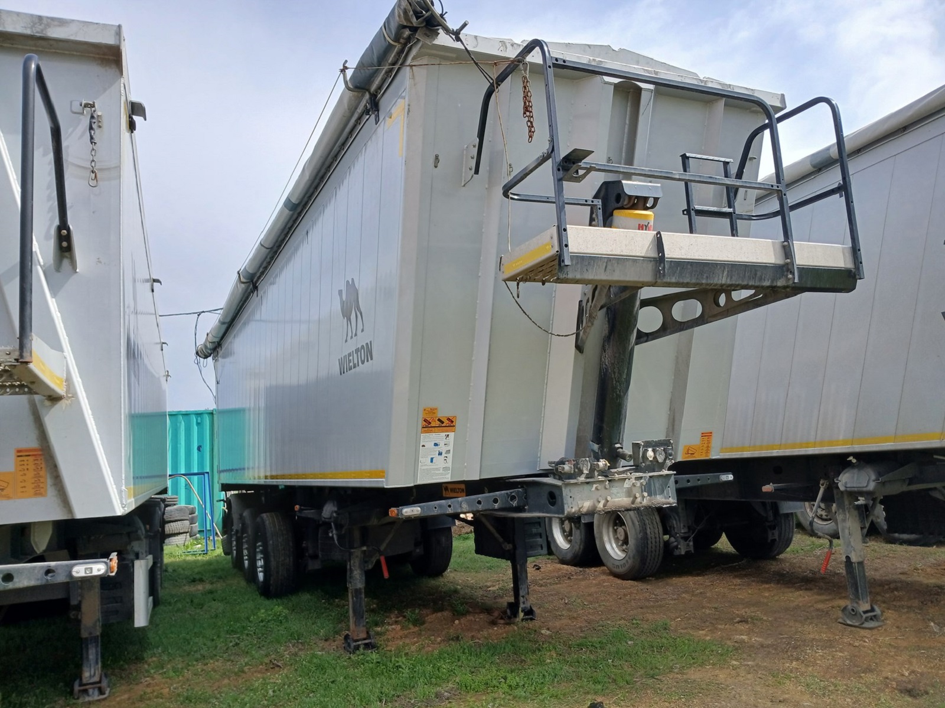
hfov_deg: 67.3
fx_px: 710
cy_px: 354
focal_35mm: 26
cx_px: 472
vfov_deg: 53.0
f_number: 1.8
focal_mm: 3.98
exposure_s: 1/570
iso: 20
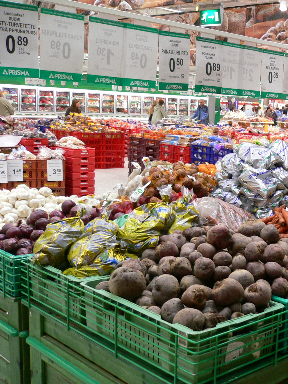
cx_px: 252
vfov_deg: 40.4
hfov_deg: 29.8
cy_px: 192
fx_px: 521
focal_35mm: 47
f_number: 2.8
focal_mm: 5.8
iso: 100
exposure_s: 1/15
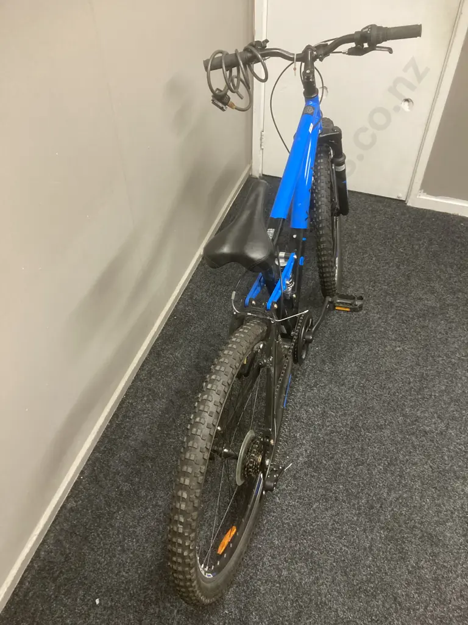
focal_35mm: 28
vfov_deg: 63.4
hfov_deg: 49.7
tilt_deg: -46.6
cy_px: 312
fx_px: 505
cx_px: 234
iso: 250
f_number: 1.8
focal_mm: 3.99
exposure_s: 1/50
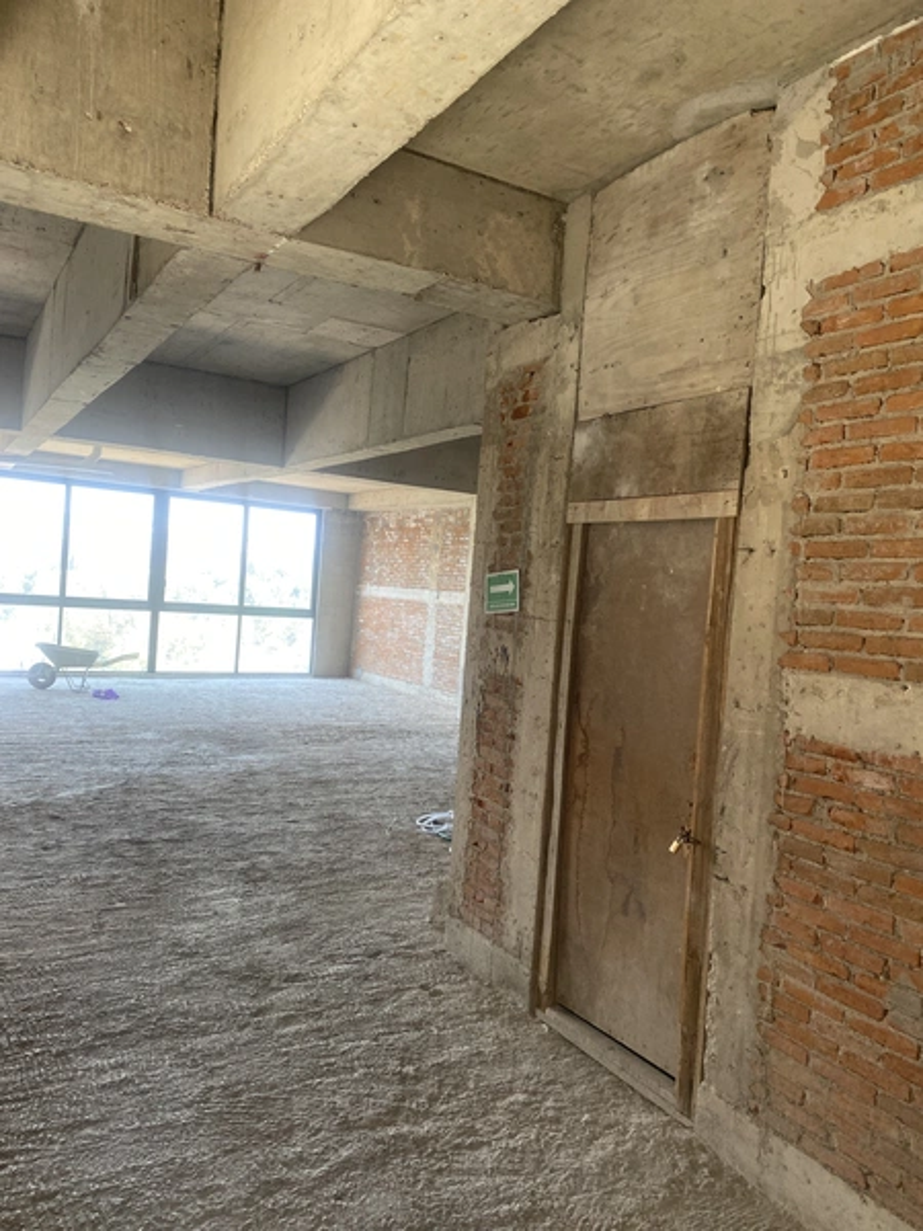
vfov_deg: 67.3
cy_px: 616
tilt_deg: -0.4
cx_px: 462
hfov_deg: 53.1
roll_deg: -1.8
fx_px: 924
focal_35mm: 26
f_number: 1.8
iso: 125
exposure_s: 1/121
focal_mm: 4.25
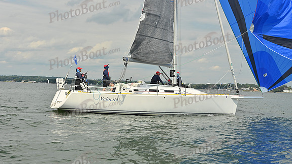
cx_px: 147
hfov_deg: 28.6
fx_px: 573
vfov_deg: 16.3
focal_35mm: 74
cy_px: 76
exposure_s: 1/1250
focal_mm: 70
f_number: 10
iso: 320
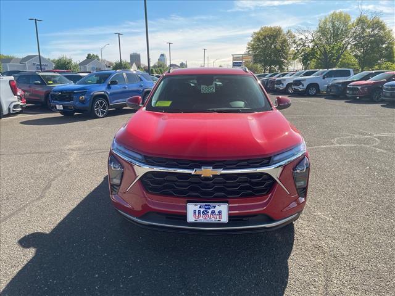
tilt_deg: -13.6
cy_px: 148
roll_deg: -0.7
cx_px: 198
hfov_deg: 67.3
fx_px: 297
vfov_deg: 53.1
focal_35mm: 26
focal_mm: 4.2
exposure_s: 1/729
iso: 32
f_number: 1.6
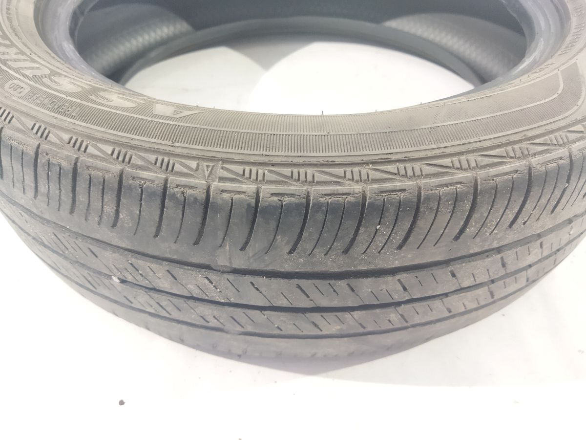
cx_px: 293
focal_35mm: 27
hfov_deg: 65.3
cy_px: 220
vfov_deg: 51.4
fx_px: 457
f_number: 1.79
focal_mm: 4.71
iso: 353
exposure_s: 1/25
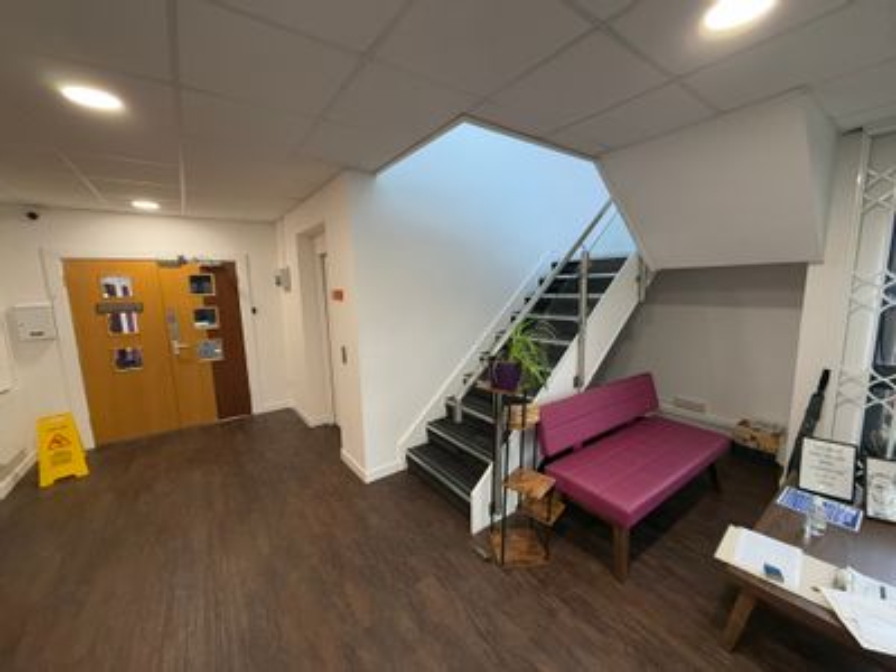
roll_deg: +1.9
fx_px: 362
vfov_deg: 85.7
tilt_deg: -7.8
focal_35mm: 14
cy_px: 336
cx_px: 448
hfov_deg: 102.1
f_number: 2.2
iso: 320
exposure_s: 1/100
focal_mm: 2.22
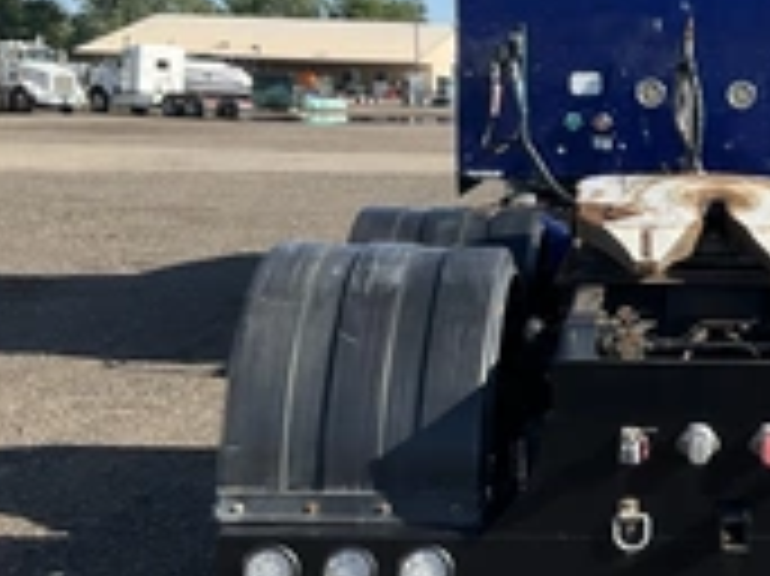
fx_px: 1512
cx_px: 756
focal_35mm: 68
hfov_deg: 27.1
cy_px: 216
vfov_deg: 21.5
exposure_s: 1/1221
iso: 25
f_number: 1.8
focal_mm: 3
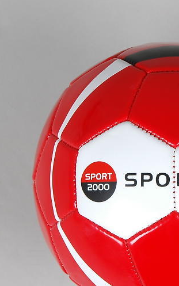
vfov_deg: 9.7
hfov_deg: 6.1
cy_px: 183
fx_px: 1677
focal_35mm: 215
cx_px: 162
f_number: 20
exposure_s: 1/160
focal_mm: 70
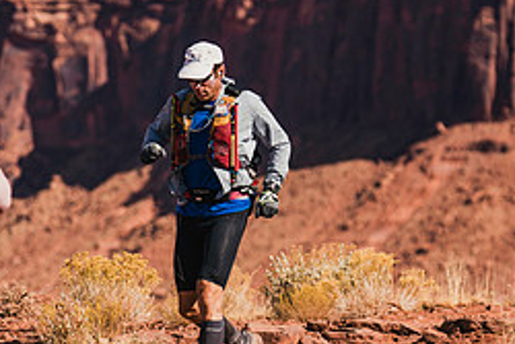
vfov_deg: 5.8
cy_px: 172
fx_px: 3392
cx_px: 338
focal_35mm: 237
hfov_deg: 8.7
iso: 160
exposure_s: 1/6400
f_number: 2.8
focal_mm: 102
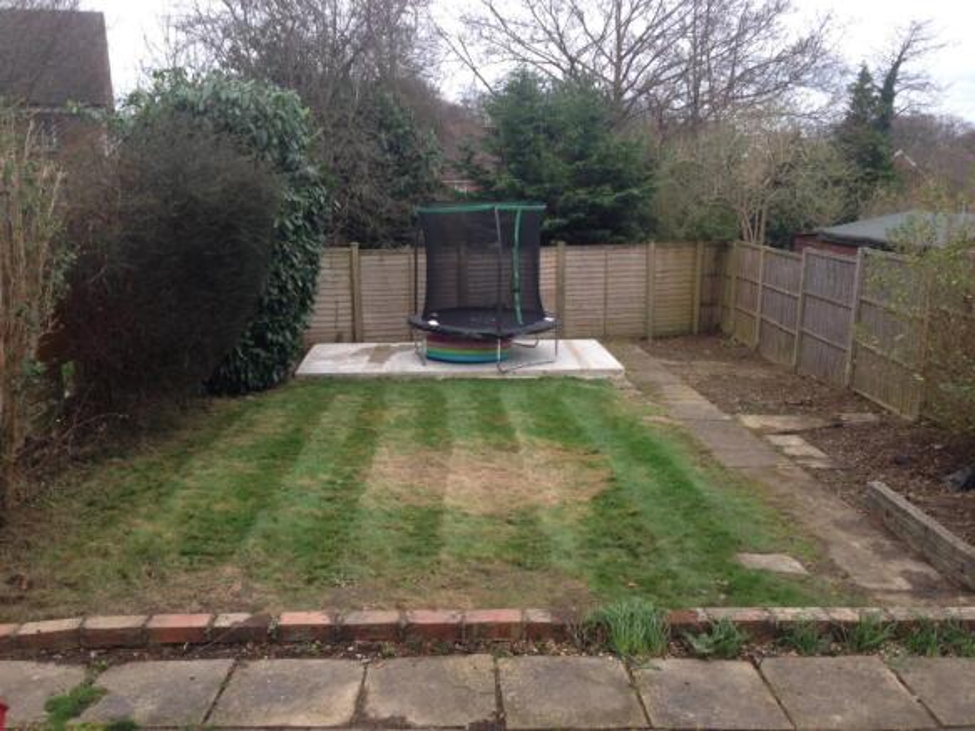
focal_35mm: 33
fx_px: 929
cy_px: 366
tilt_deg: -11.6
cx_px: 488
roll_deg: +0.0
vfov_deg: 42.9
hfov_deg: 55.4
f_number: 2.4
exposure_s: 1/60
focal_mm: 4.12
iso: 50
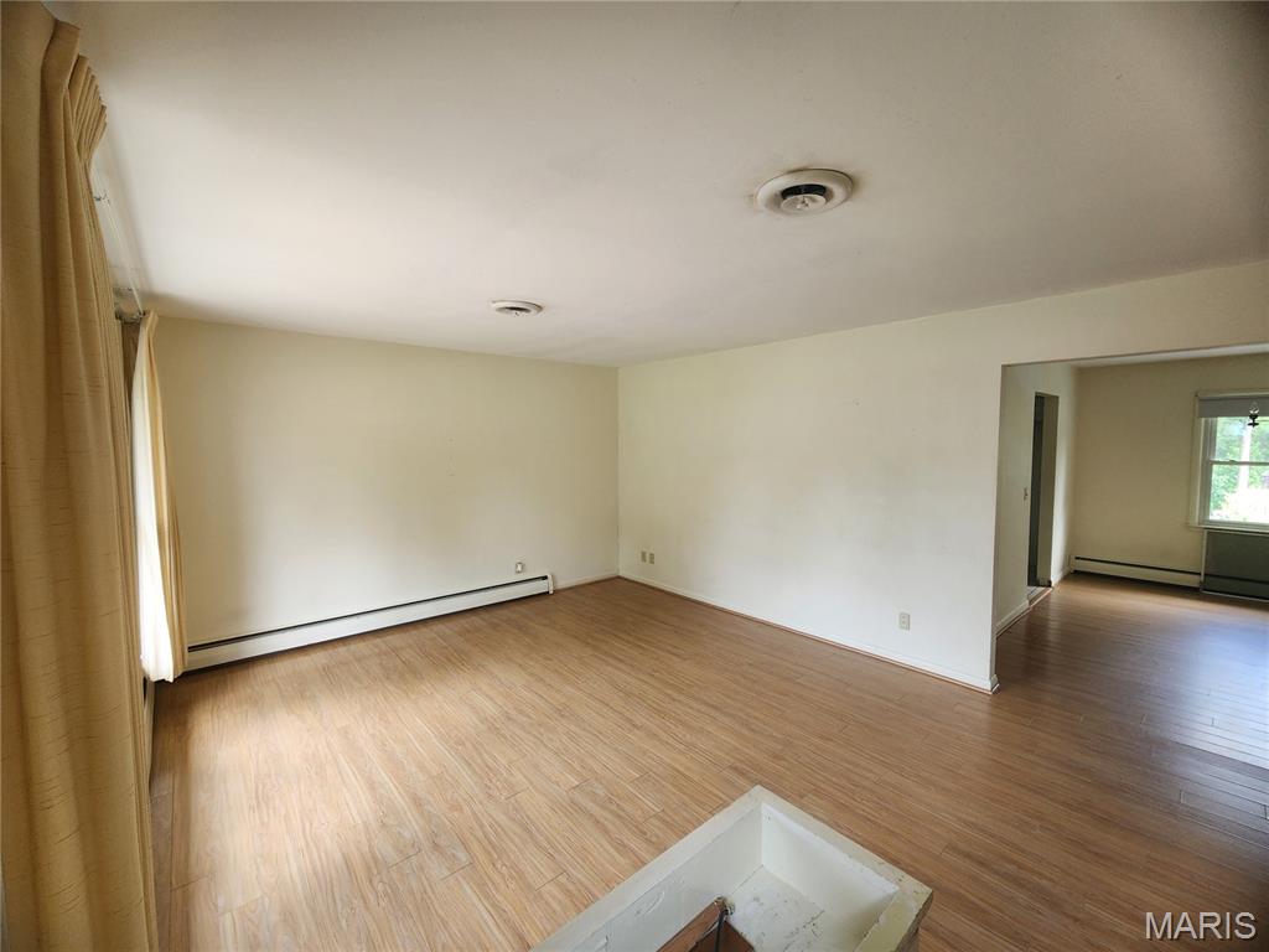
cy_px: 476
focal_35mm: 13
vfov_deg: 89.9
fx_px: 477
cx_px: 634
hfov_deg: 106.2
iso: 125
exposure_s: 1/60
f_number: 2.2
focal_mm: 2.2
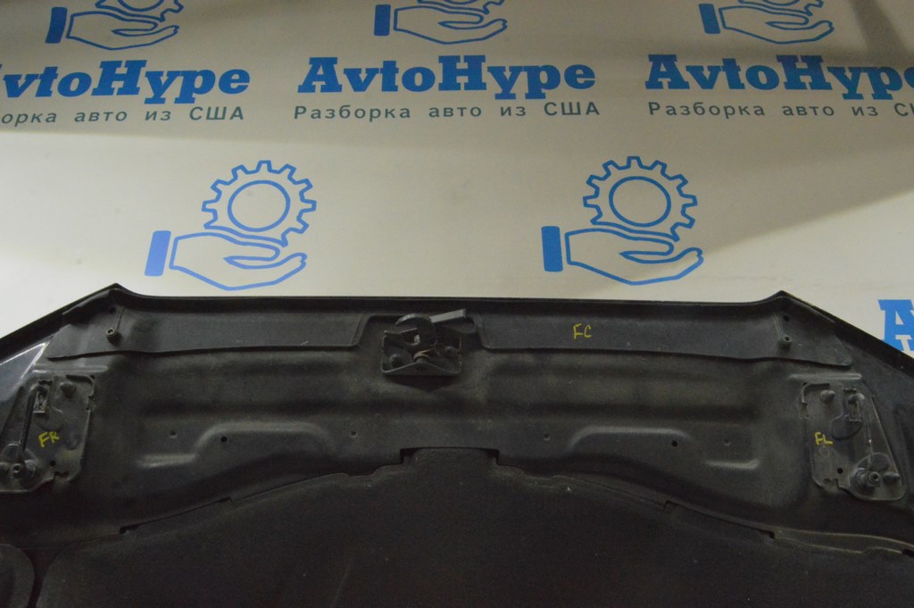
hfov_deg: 62.0
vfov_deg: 43.5
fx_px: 761
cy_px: 304
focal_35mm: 30
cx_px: 457
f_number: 20
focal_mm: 20
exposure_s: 1/30
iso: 6400
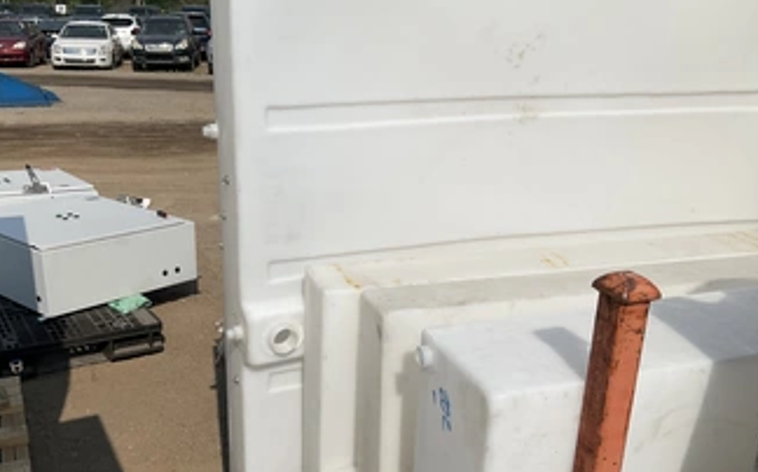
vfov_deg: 33.4
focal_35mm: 38
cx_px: 344
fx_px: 784
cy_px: 292
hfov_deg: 51.5
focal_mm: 3
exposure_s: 1/5263
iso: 25
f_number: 1.8
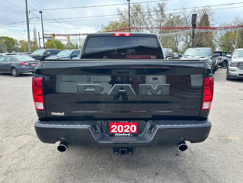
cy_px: 92
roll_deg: +0.3
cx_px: 122
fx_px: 168
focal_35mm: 24
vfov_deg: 56.8
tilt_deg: -13.2
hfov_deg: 71.6
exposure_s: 1/1050
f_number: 1.78
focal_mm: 6.86
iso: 80
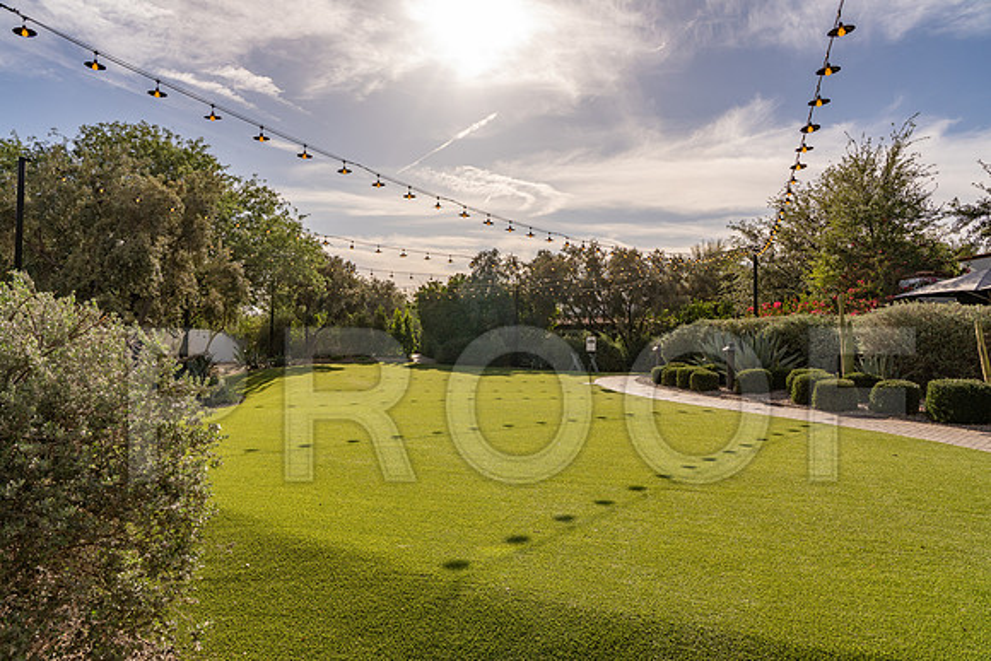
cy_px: 330
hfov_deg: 73.7
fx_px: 661
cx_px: 496
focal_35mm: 24
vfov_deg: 53.2
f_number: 13
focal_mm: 24
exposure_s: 1/400
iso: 200
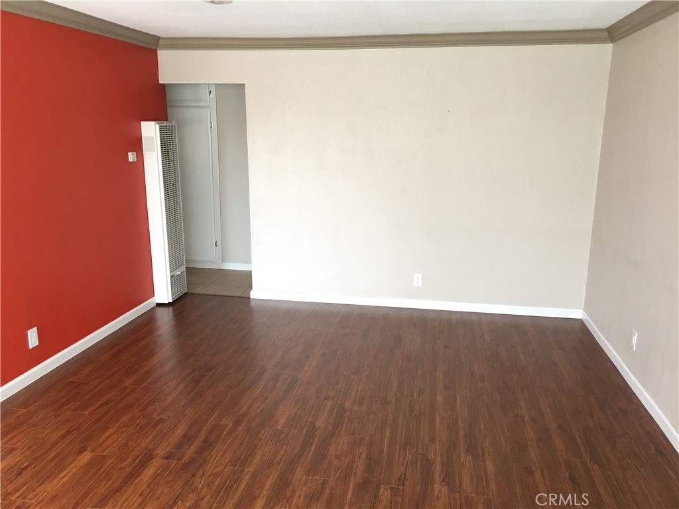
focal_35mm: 29
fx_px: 569
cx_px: 340
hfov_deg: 61.7
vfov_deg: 48.2
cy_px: 254
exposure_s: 1/15
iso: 64
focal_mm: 4.15
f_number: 2.2
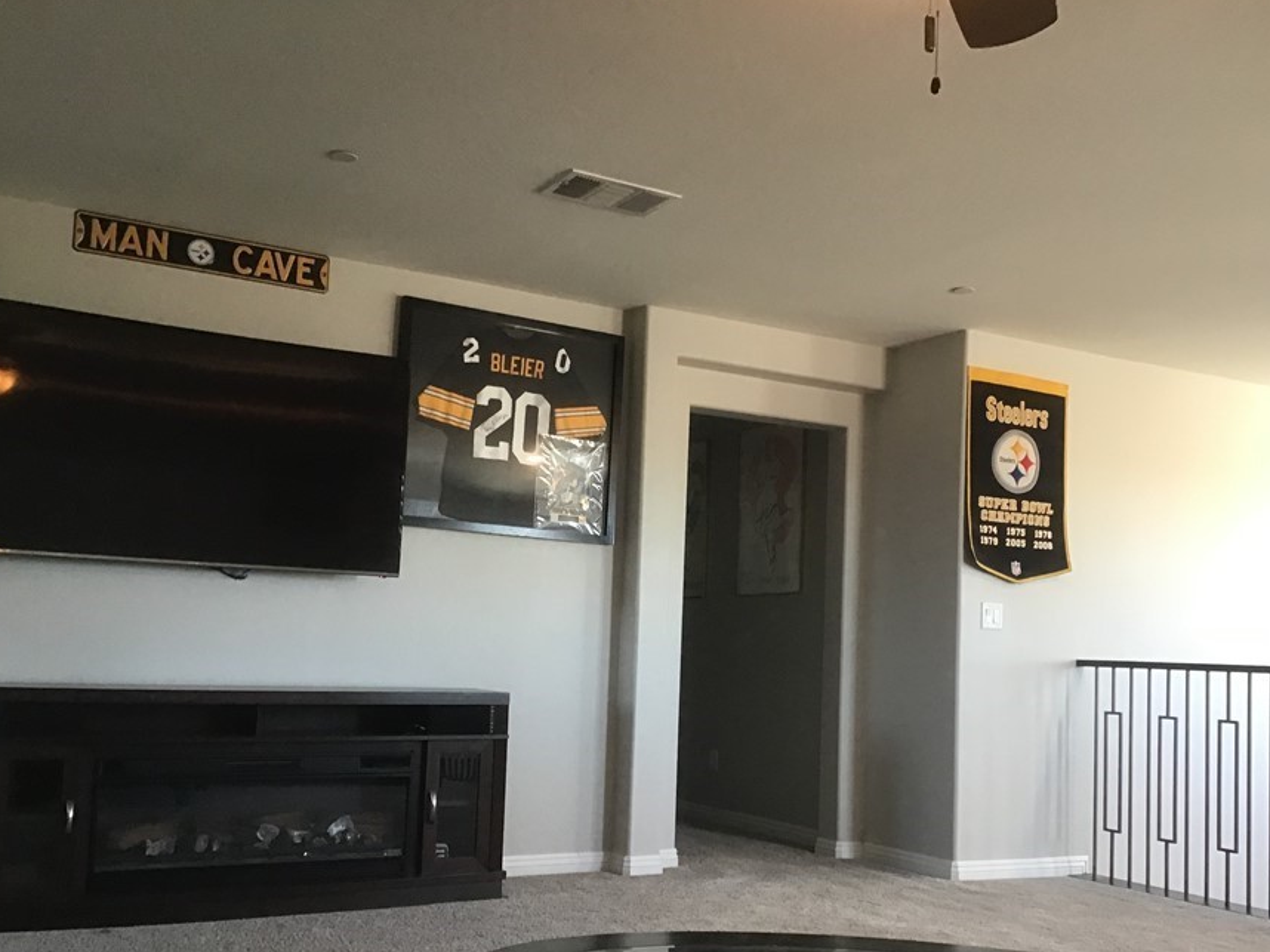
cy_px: 551
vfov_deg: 38.6
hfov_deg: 50.1
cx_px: 647
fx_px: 1357
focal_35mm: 37
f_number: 2.4
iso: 100
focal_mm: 3.3
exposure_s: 1/30
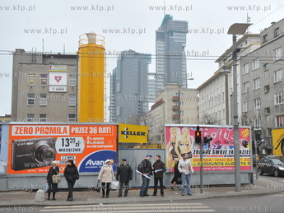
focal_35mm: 49
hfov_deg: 38.9
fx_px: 402
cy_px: 109
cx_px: 153
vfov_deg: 29.7
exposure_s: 1/250
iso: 640
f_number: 5.6
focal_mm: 44
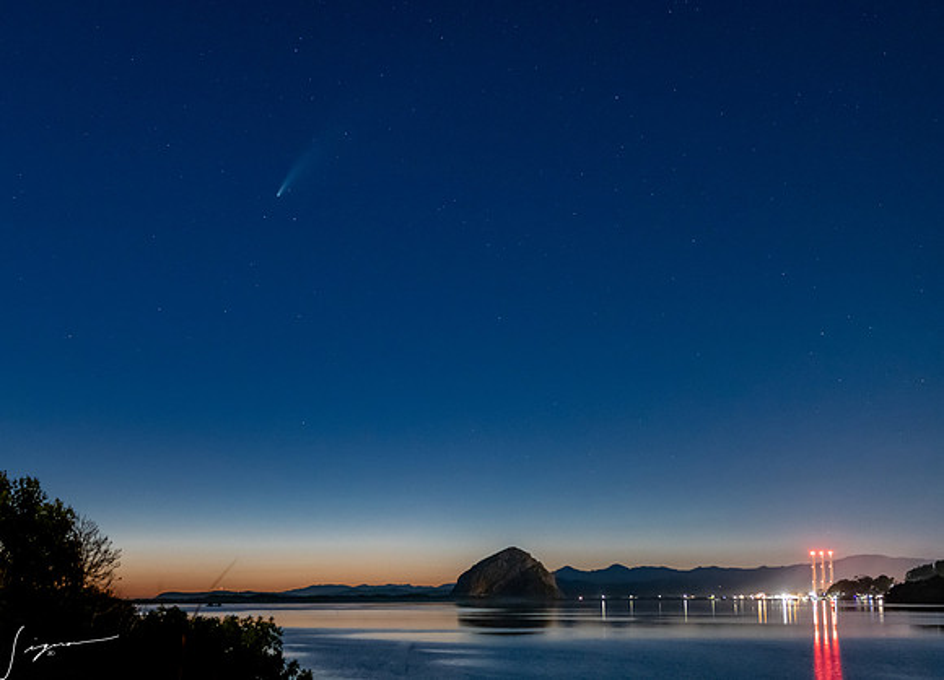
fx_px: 1440
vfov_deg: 26.6
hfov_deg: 36.2
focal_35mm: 54
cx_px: 416
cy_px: 299
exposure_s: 2
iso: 1600
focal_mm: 42
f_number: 4
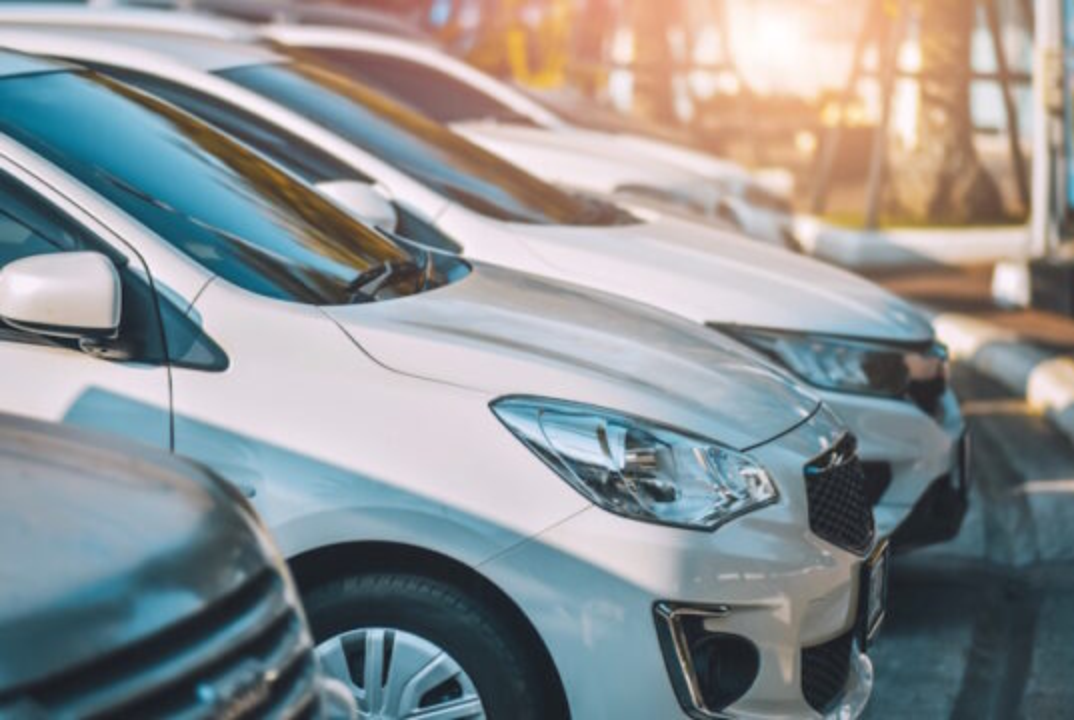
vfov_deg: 10.8
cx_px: 537
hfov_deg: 16.0
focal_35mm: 128
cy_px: 360
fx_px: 3810
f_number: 1.8
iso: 160
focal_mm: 85
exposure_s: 1/8000
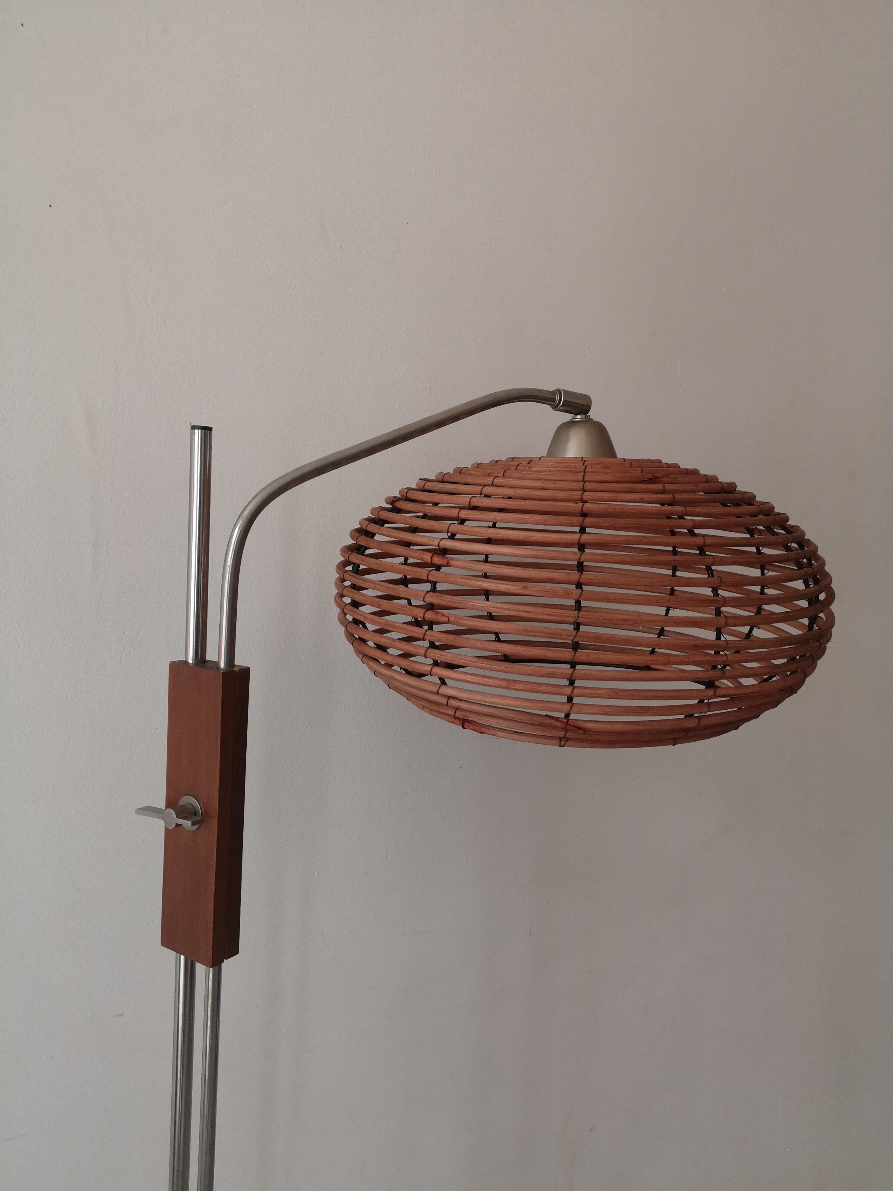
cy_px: 596
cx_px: 446
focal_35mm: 27
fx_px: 929
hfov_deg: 51.4
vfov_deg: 65.3
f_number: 1.8
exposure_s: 1/30
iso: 200
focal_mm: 3.95
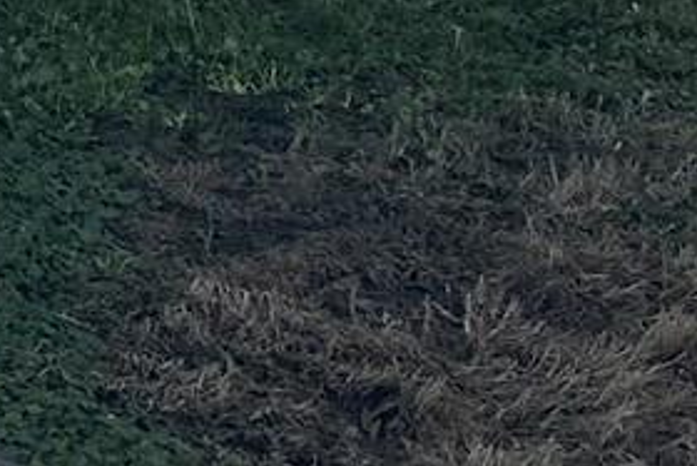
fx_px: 3312
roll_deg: +0.5
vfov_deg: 7.2
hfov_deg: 10.7
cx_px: -831
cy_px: -925
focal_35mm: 171
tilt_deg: -1.2
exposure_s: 1/4348
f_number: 1.78
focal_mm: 6.86
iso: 80
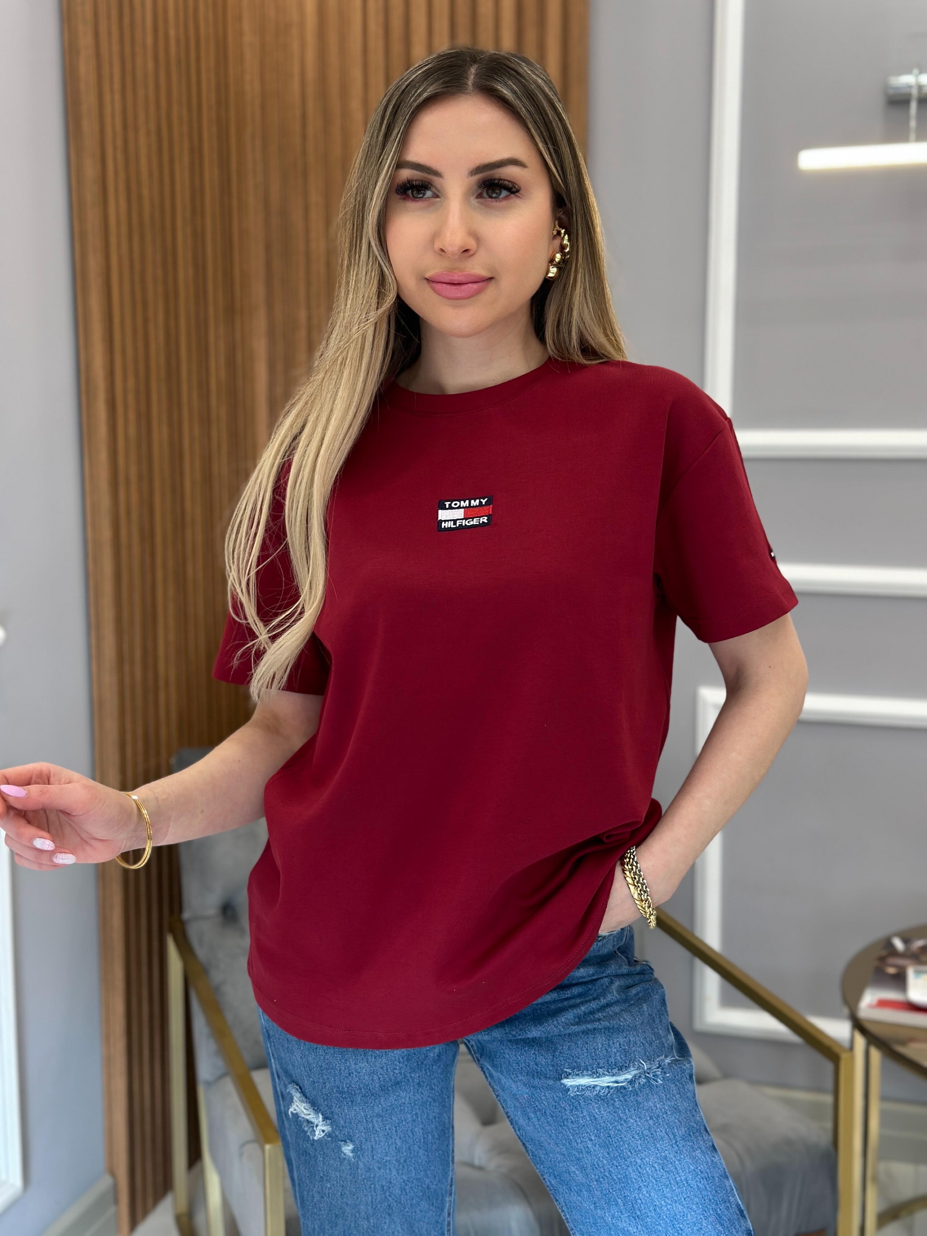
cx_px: 464
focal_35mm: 48
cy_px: 618
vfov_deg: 39.7
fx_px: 1714
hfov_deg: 30.3
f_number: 1.78
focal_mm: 6.86
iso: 64
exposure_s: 1/100
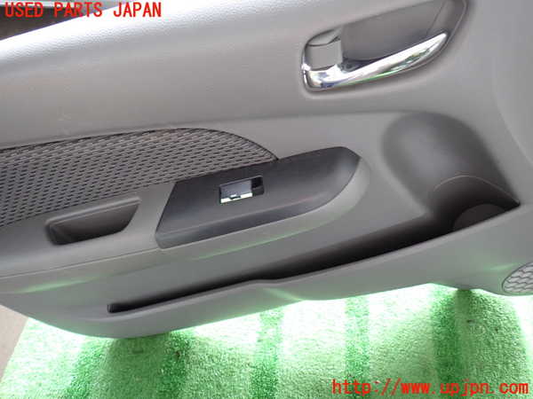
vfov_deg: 54.9
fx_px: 385
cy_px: 200
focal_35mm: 25
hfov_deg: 69.4
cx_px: 266
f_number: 2
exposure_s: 1/30
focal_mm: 4.5
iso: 200
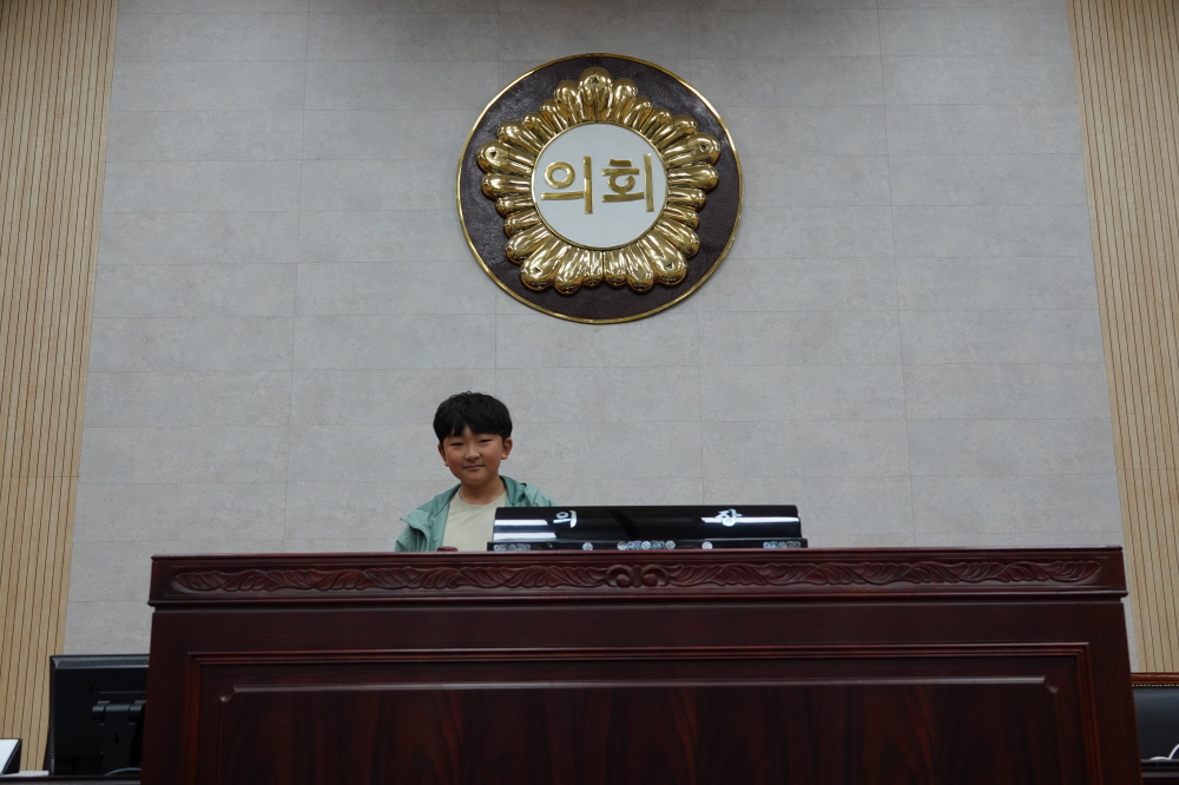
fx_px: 1211
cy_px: 392
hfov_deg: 51.9
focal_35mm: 37
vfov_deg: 35.9
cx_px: 590
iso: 125
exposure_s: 1/40
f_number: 3.2
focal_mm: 13.7
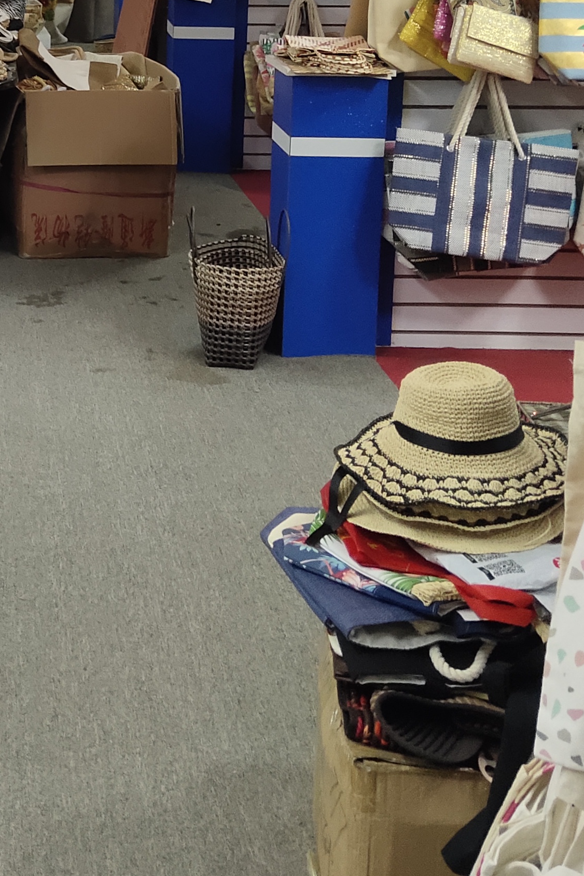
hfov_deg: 18.1
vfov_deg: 27.1
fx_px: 1752
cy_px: 94
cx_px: -90
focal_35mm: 72
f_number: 1.8
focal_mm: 4.27
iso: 453
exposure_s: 1/33
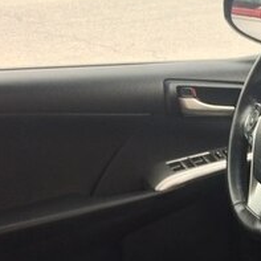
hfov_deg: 17.7
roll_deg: -1.6
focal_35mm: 86
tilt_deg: -29.9
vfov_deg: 19.0
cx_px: 411
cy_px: 316
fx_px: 734
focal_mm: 4.15
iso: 40
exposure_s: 1/50
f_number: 2.2
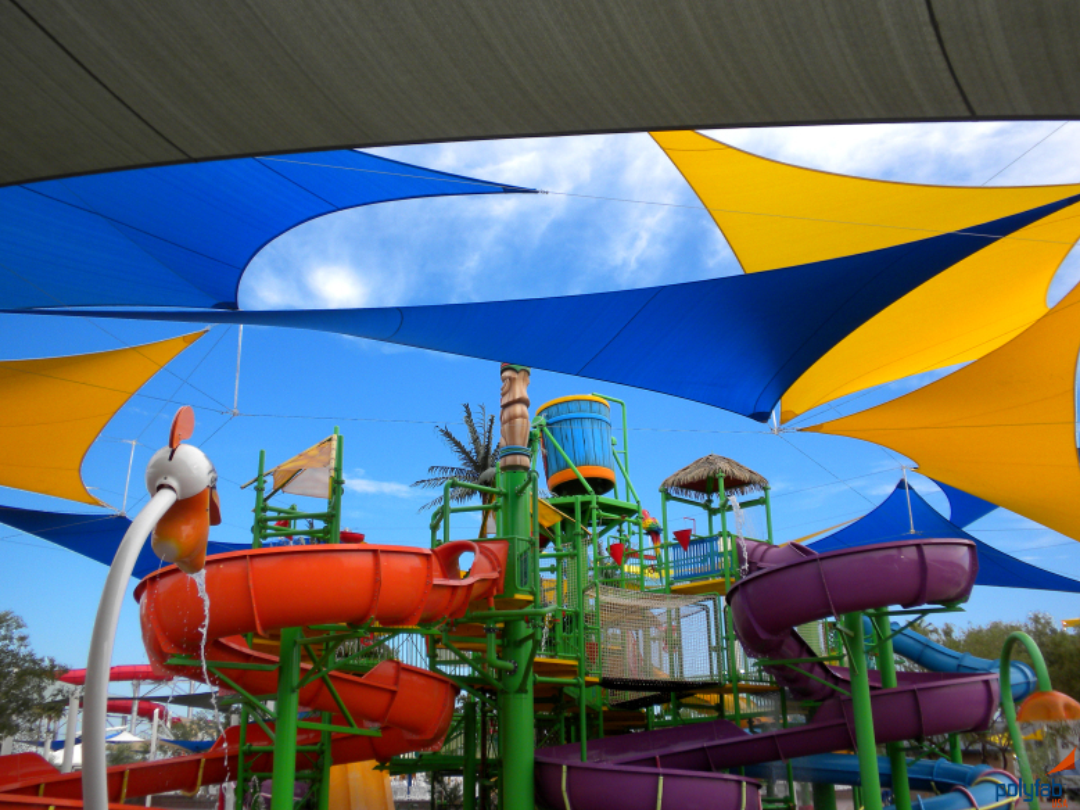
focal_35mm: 38
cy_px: 409
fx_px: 1185
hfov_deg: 49.0
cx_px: 542
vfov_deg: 37.7
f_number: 3.5
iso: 64
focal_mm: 6.6
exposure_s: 1/378
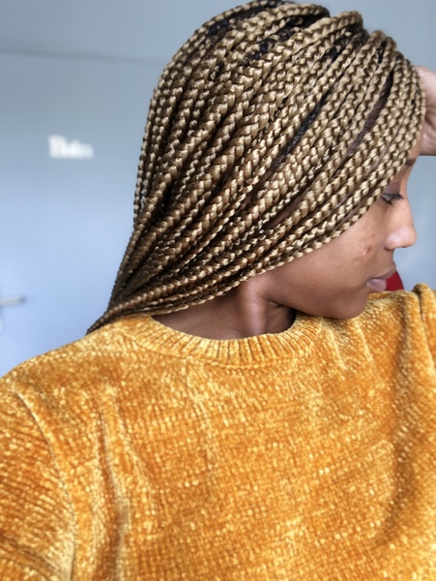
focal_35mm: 32
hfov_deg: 44.2
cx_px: 218
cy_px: 290
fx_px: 537
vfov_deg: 56.8
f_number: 2.2
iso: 50
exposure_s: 1/30
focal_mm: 2.87
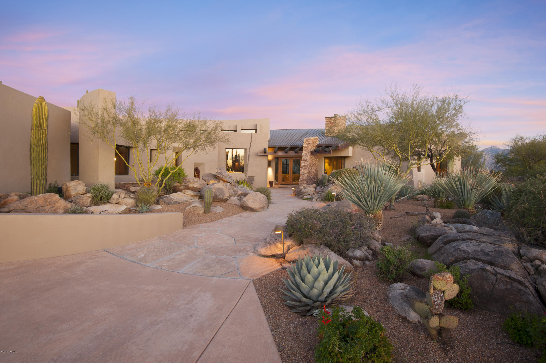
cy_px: 182
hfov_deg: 93.3
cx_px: 273
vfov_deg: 70.4
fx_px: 258
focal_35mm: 17
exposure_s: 1.3
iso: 400
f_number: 10
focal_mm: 17
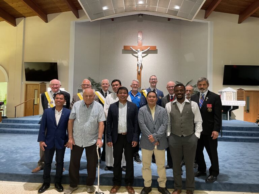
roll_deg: -1.3
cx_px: 130
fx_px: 195
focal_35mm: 26
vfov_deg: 53.1
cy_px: 97
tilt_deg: +1.4
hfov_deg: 67.3
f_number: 1.6
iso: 250
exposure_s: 1/60
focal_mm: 4.2
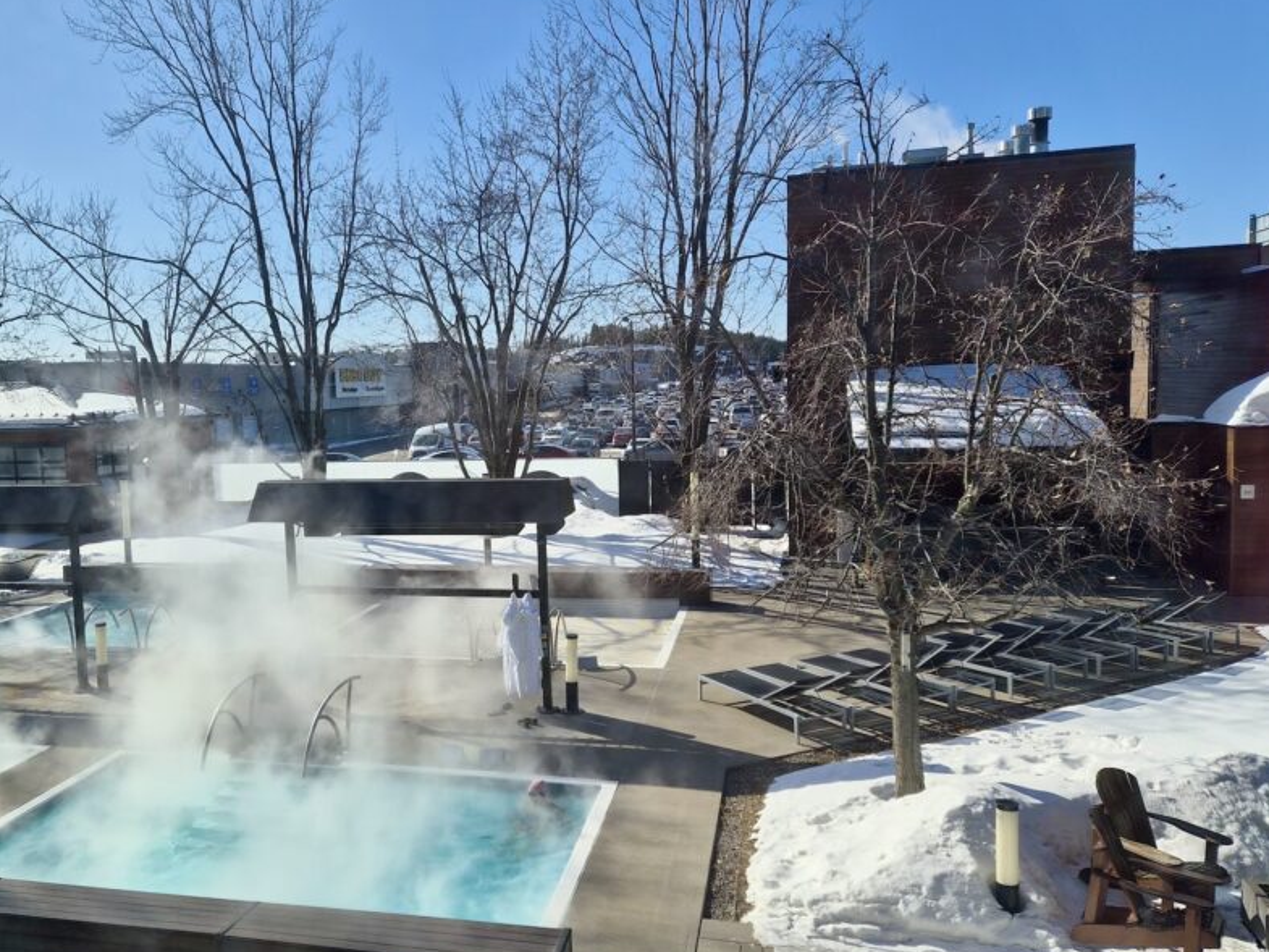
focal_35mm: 30
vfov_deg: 46.8
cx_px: 464
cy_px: 480
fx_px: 1100
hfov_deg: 59.1
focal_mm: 5.4
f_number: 1.8
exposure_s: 1/6528
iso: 80
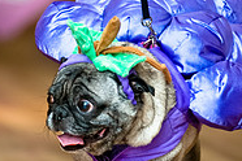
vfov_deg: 1.9
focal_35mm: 724
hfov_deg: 2.8
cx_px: 72
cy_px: 86
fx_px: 4867
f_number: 2.8
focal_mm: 200
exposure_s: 1/200
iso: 200
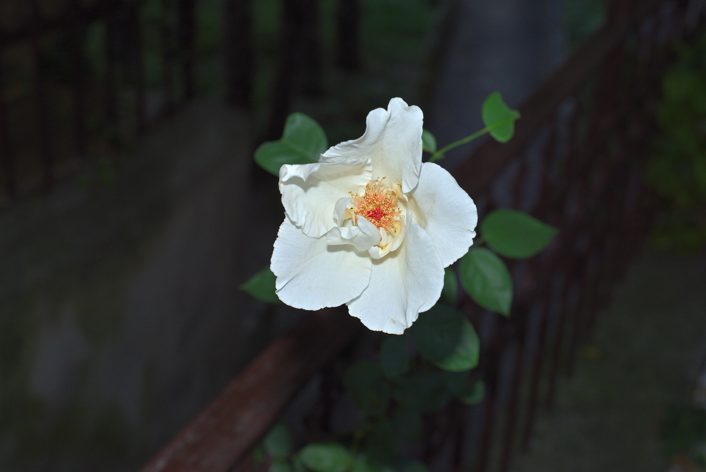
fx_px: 981
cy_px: 236
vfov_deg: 27.0
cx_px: 353
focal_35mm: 50
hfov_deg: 39.6
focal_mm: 50
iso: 100
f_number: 8
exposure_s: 1/60
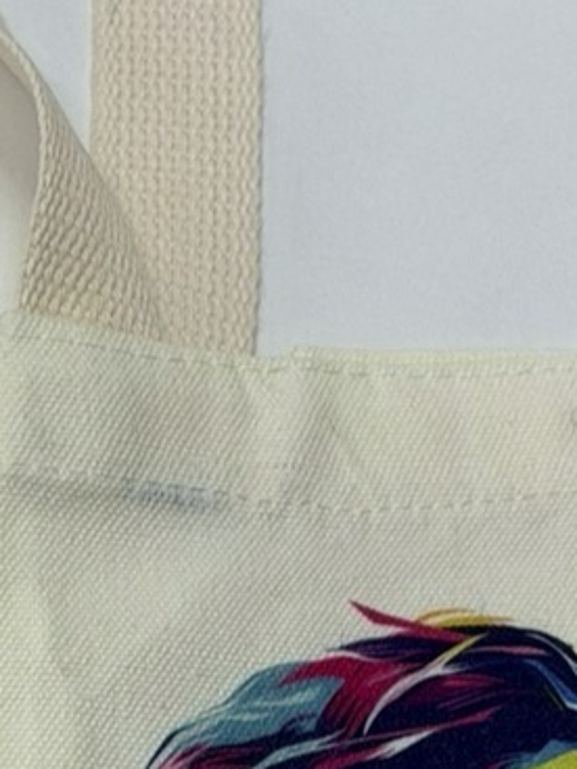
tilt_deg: -64.6
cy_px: 737
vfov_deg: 11.3
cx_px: -59
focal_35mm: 174
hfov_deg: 8.5
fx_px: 3867
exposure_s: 1/156
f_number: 1.78
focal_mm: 6.76
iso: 50
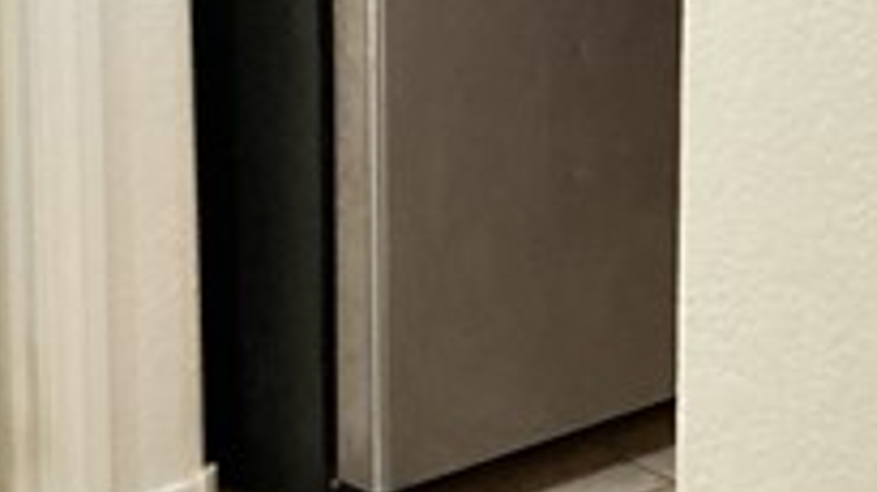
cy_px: -342
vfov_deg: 7.5
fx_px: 3672
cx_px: 1134
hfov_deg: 13.2
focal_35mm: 158
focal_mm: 3
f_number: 1.8
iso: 250
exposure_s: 1/30
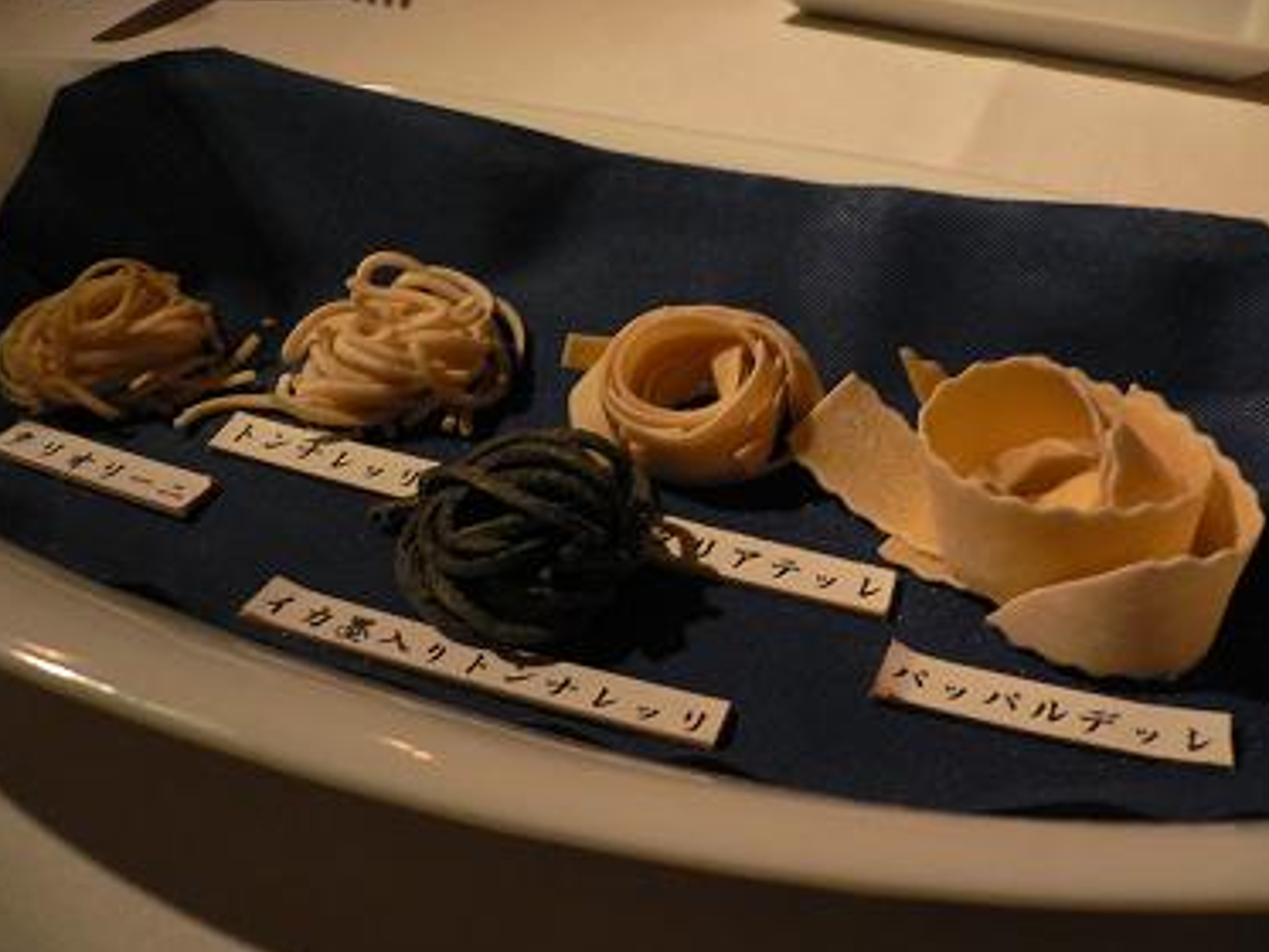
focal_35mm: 36
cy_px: 479
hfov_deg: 51.3
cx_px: 636
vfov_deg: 39.7
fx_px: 1320
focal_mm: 5.8
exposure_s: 1/8
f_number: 2.8
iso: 200
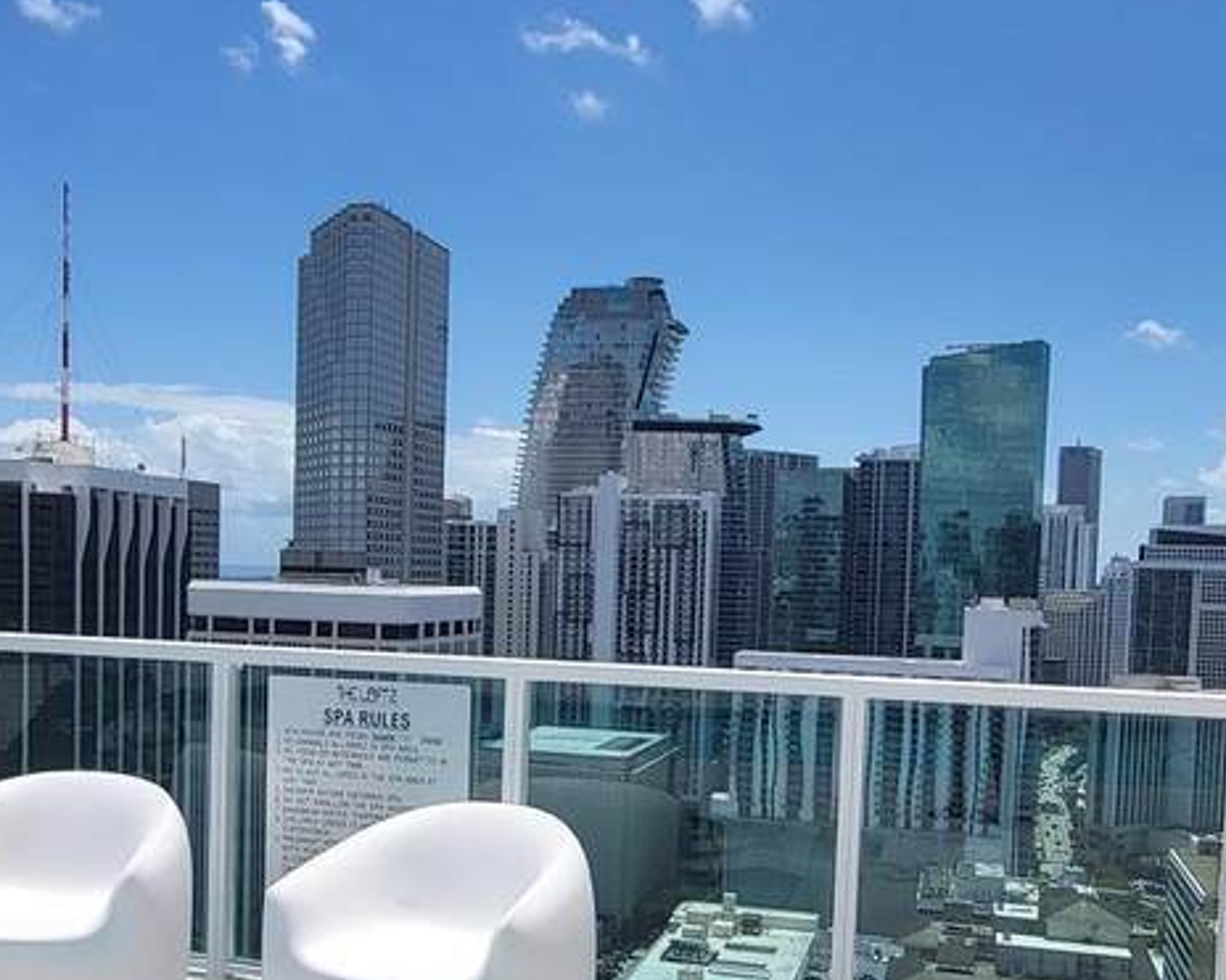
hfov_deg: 51.5
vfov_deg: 41.8
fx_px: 1270
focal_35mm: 35
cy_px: 637
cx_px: 600
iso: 32
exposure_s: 1/2344
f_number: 2.2
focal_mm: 1.74
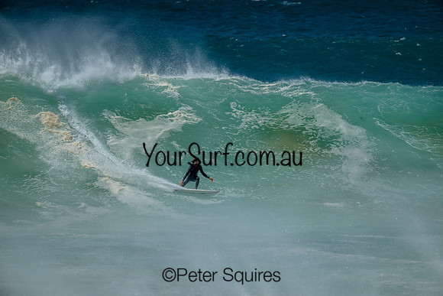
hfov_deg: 3.7
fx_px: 6892
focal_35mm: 560
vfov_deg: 2.5
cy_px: 148
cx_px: 222
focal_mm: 560
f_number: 8
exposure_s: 1/2000
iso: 640
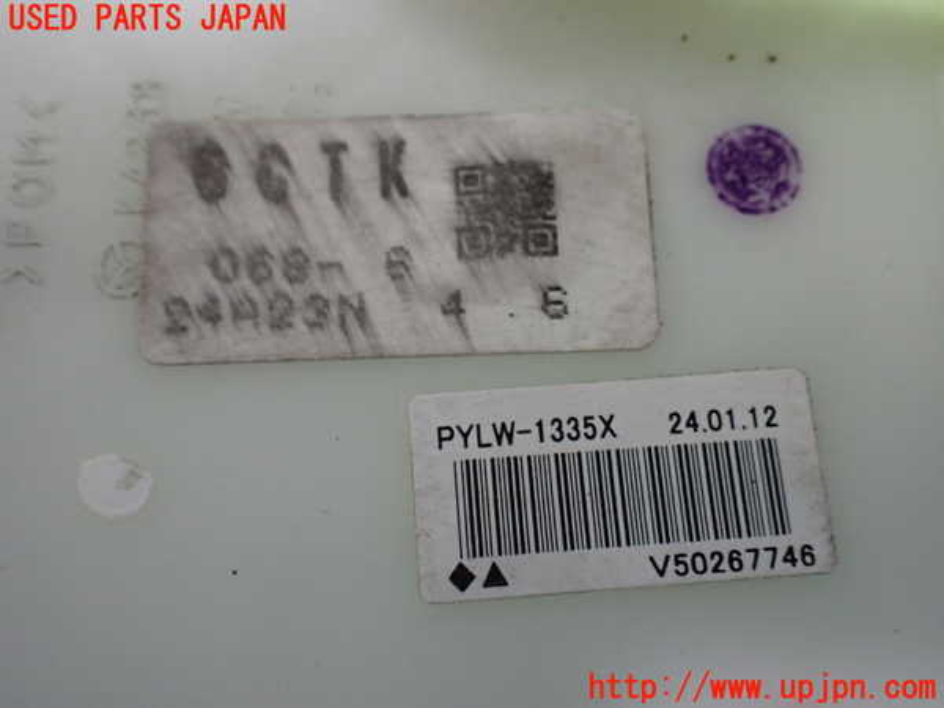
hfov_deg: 60.0
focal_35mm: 30
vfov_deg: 46.8
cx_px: 472
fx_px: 818
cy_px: 354
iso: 800
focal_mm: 5.4
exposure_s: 1/80
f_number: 2.3
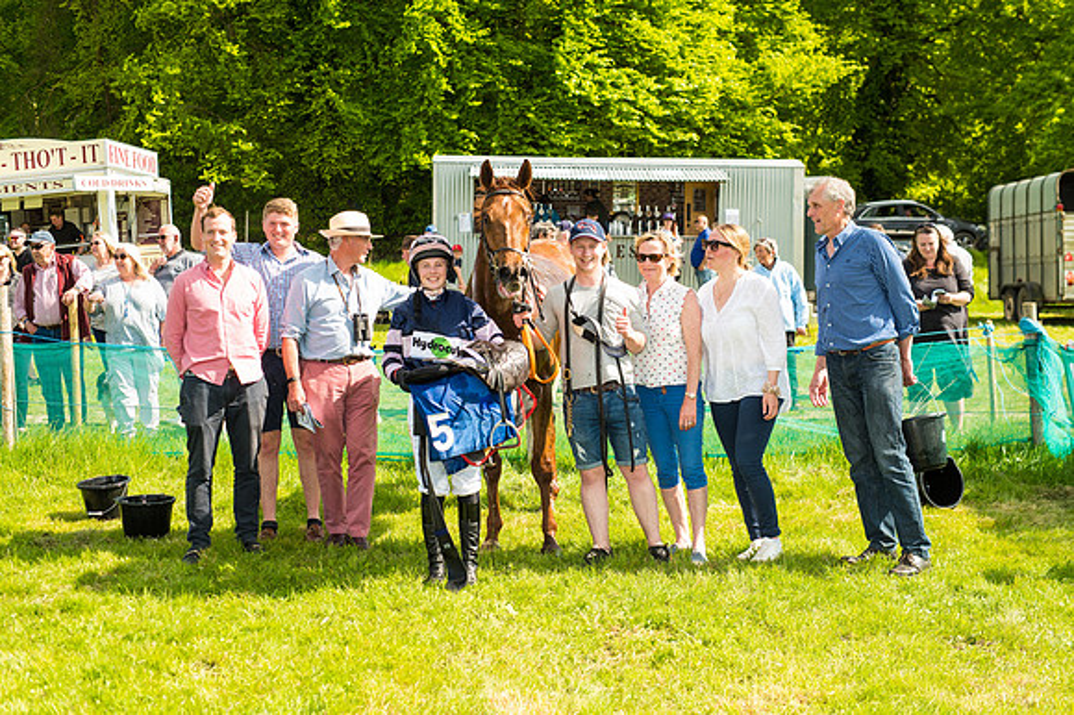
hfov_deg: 39.6
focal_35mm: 50
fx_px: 1491
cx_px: 537
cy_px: 358
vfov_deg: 27.0
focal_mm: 50
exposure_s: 1/640
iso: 200
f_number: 5
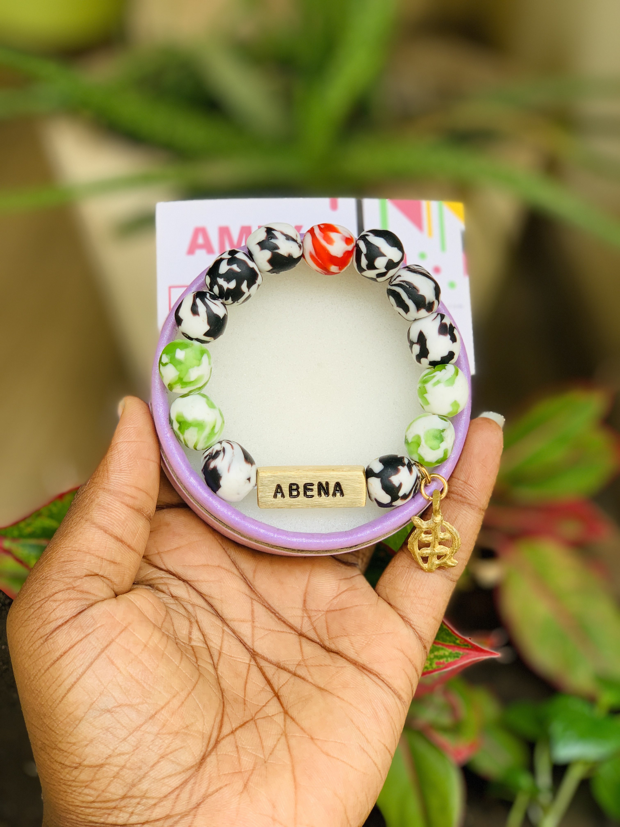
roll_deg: -2.6
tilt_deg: -30.7
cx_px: 310
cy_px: 414
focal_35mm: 52
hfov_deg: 28.0
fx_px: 1242
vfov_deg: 36.8
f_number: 2.4
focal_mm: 6
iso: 16
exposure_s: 1/173
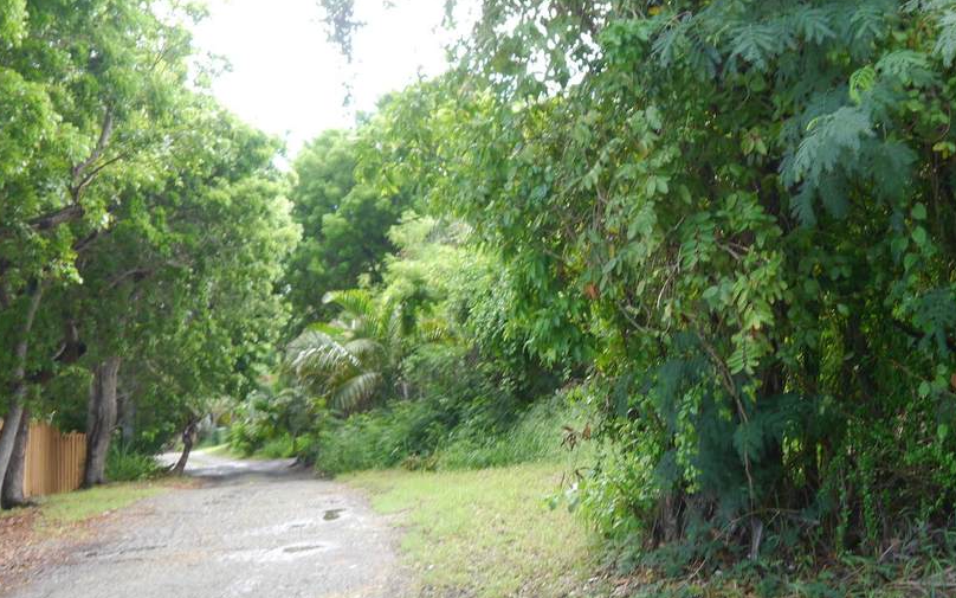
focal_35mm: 47
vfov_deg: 27.3
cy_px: 224
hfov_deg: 41.1
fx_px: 1225
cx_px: 742
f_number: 3.5
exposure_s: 1/100
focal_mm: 14
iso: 160
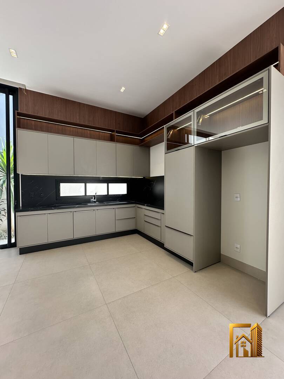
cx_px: 142
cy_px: 190
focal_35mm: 14
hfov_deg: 85.7
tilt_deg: -4.0
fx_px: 153
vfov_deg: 102.1
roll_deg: -1.5
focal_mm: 2.22
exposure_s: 1/99
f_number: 2.2
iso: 80
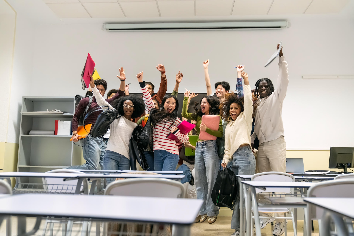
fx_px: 344
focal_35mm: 35
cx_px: 177
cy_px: 118
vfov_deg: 37.9
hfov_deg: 54.4
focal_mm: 35
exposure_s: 1/400
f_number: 2.8
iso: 2500
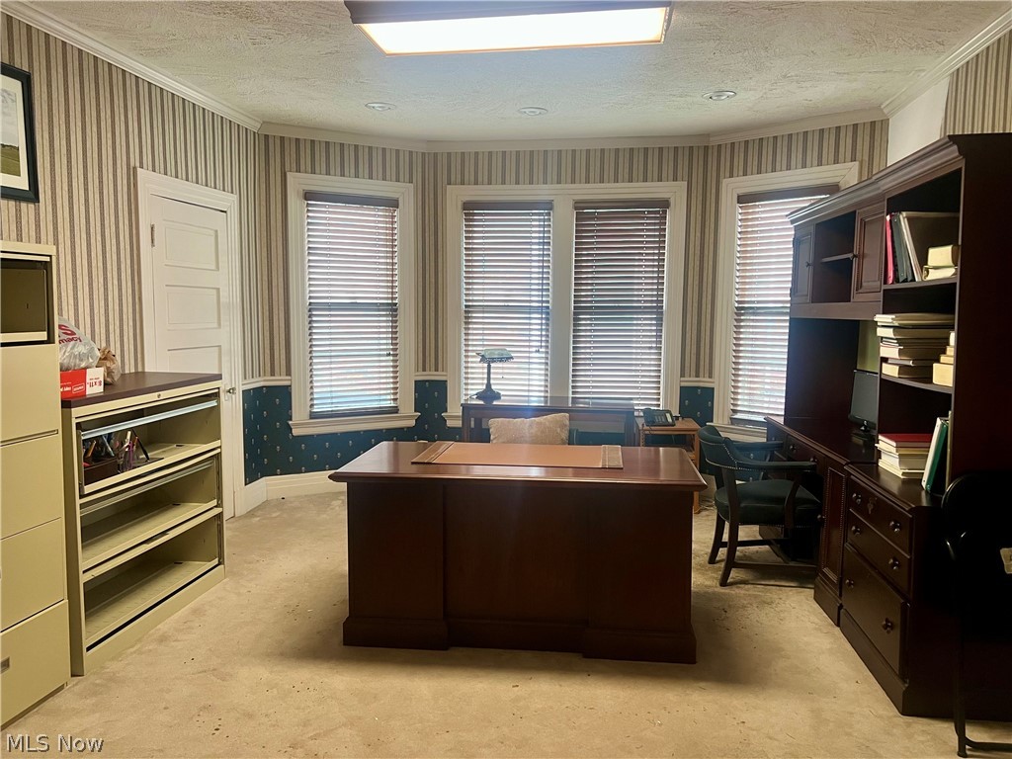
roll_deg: -0.7
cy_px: 380
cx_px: 506
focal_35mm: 26
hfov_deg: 67.3
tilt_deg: -5.5
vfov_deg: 53.1
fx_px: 760
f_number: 1.5
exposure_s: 1/60
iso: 250
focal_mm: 5.7
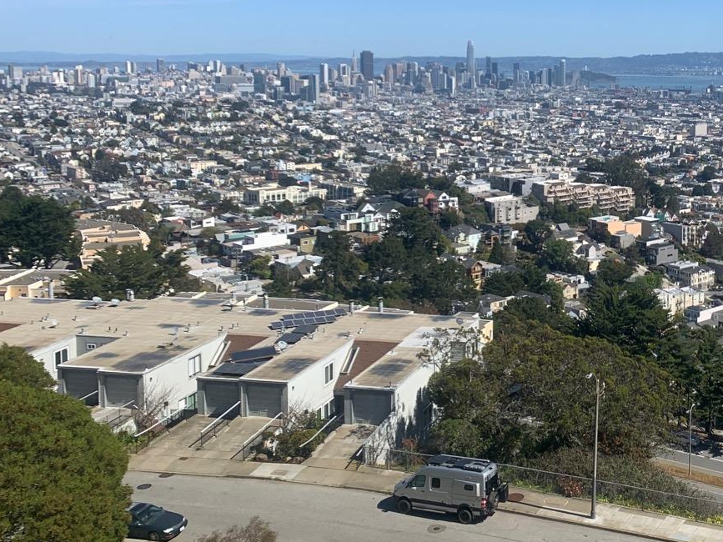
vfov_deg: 31.6
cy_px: 140
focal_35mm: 45
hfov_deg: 39.6
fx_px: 940
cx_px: 621
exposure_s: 1/2481
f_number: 1.8
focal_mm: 4.25
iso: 25
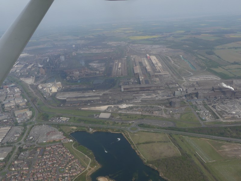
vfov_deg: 42.9
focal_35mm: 33
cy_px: 90
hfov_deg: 55.4
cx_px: 120
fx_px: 230
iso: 100
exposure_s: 1/1300
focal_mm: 5.9
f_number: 4
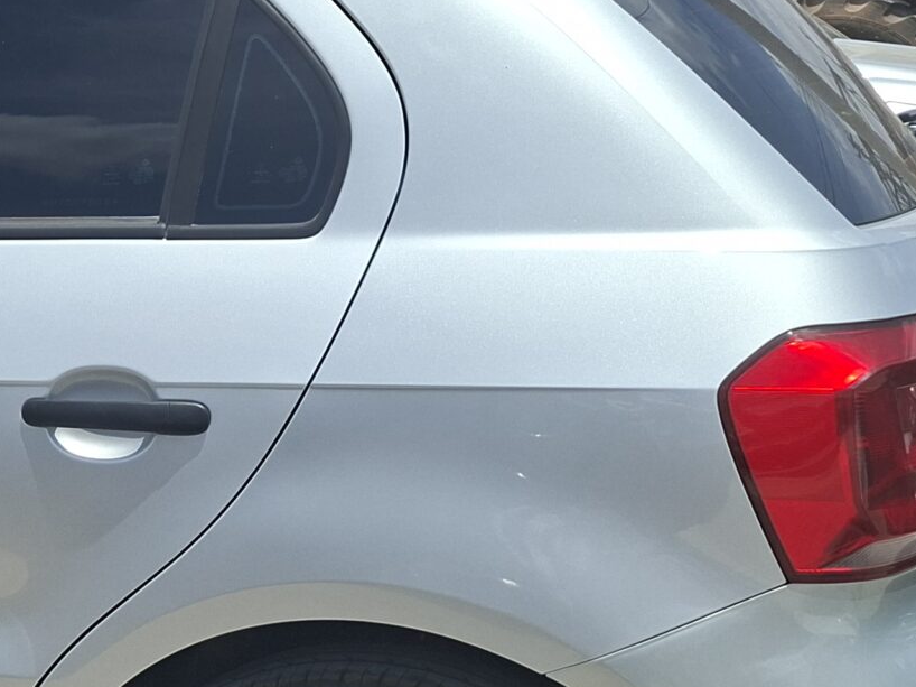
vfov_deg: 20.2
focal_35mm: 72
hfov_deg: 24.2
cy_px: 570
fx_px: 1905
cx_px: -223
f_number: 1.8
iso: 50
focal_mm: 5.54
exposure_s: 1/2770
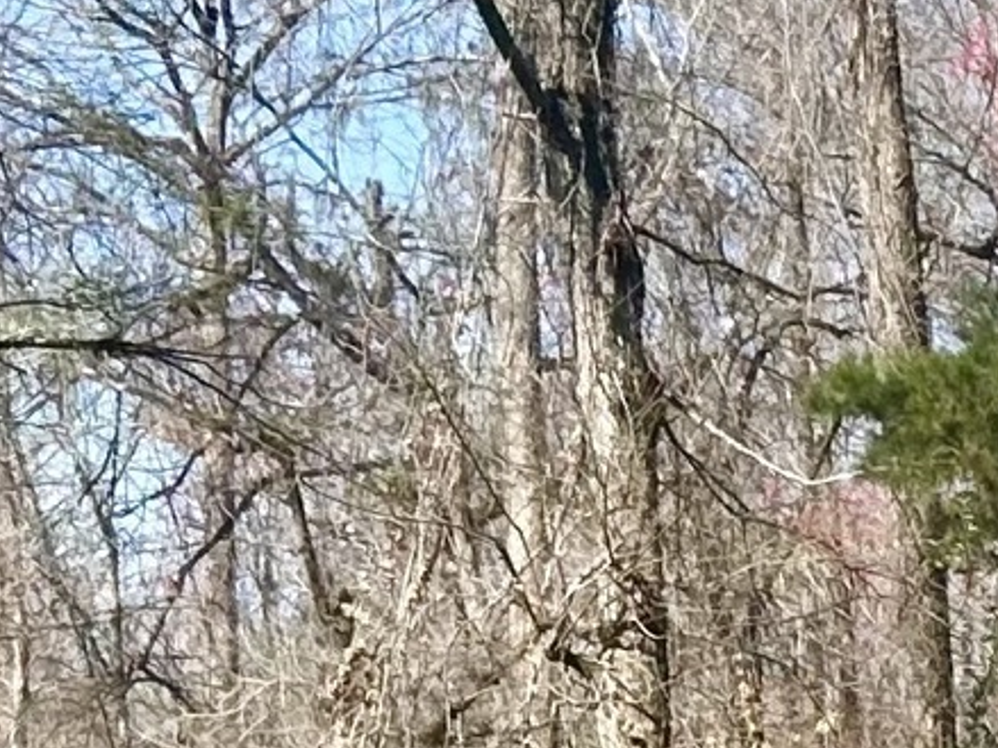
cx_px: 1846
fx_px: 4842
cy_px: 1523
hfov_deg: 10.9
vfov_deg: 8.4
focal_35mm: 168
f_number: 1.78
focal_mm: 6.86
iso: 80
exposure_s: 1/850
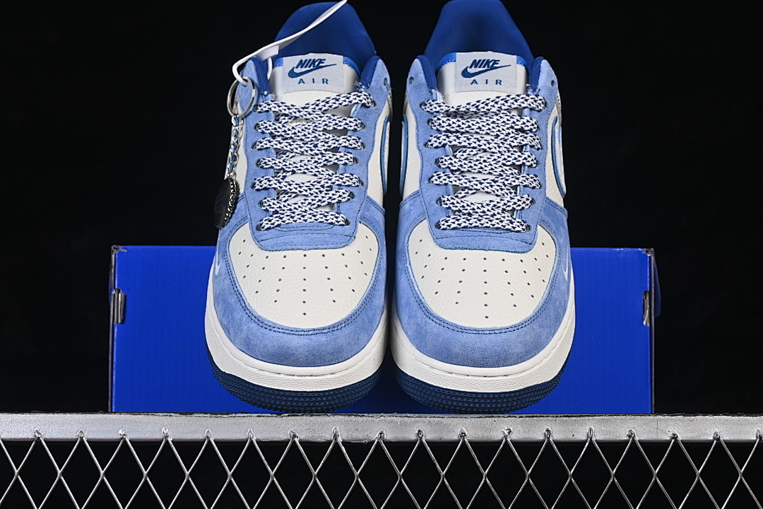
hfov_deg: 27.0
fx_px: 1589
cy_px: 254
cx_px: 382
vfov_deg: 18.2
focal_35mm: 75
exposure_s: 1/80
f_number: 8
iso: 160
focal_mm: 50
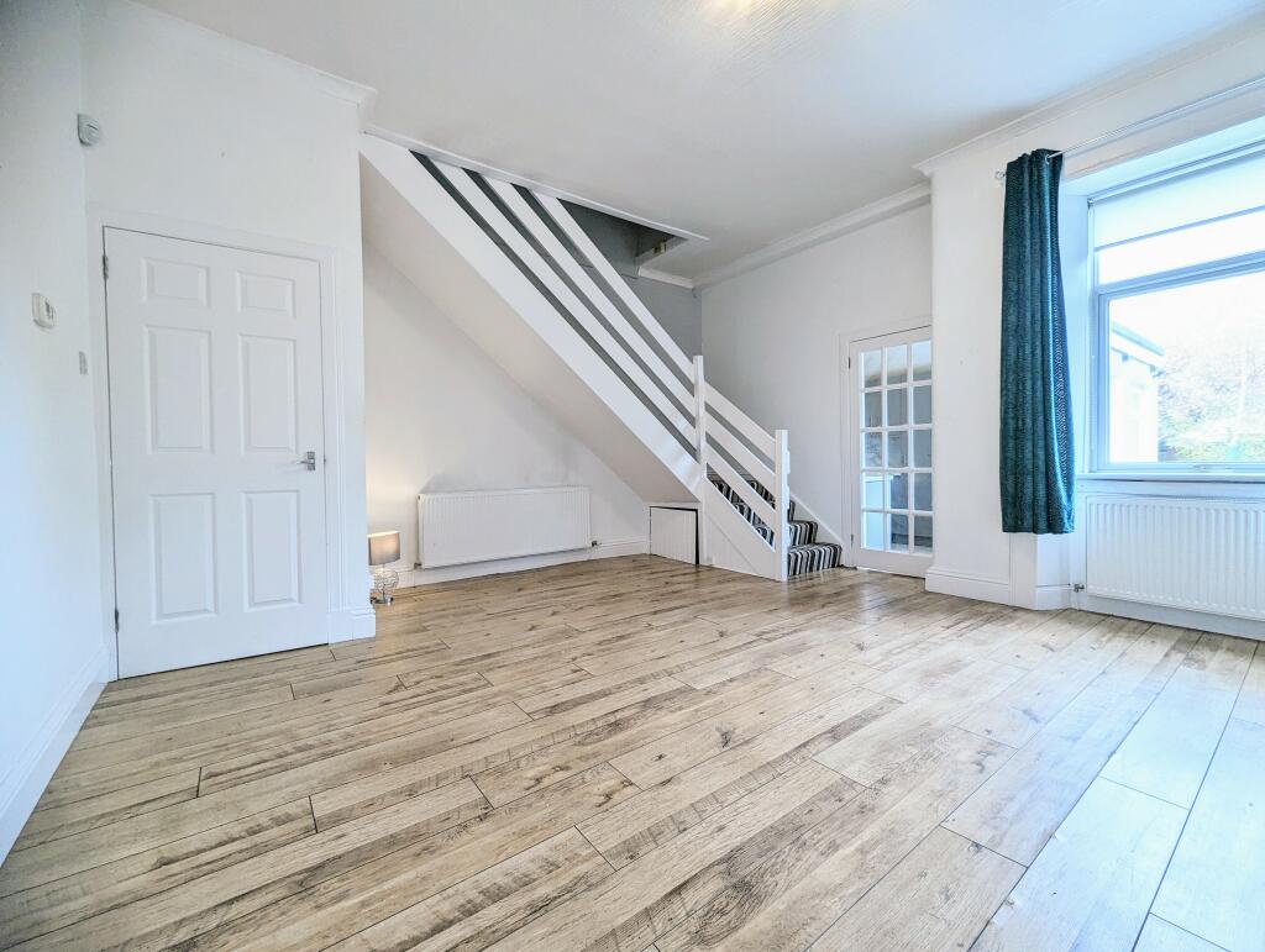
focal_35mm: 13
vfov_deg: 90.1
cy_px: 476
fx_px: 476
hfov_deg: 106.1
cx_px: 632
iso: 59
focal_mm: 1.95
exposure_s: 1/70.8
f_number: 2.2
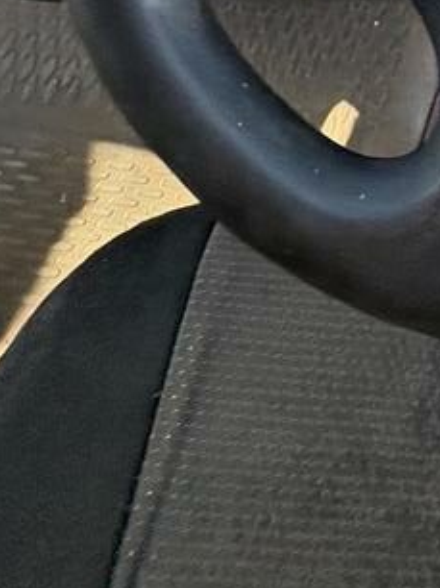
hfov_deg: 26.7
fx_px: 696
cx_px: 636
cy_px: -231
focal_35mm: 41
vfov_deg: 31.3
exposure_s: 1/100
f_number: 2.2
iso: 125
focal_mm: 2.22
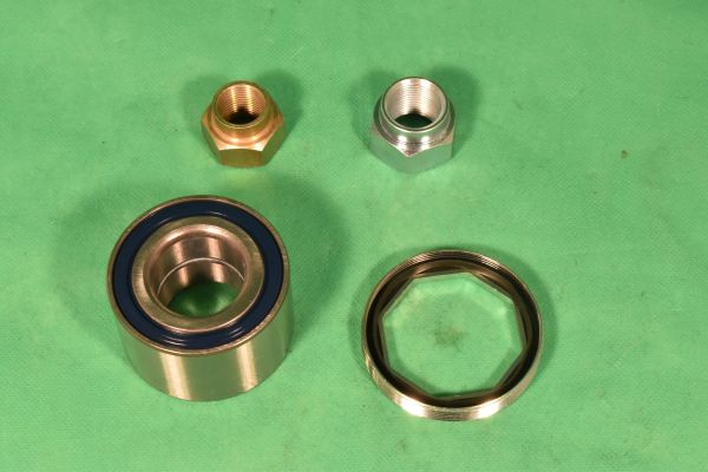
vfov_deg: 16.6
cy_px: 236
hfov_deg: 24.6
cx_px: 354
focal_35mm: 82
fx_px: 1622
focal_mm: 55
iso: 900
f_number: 14
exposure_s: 1/100
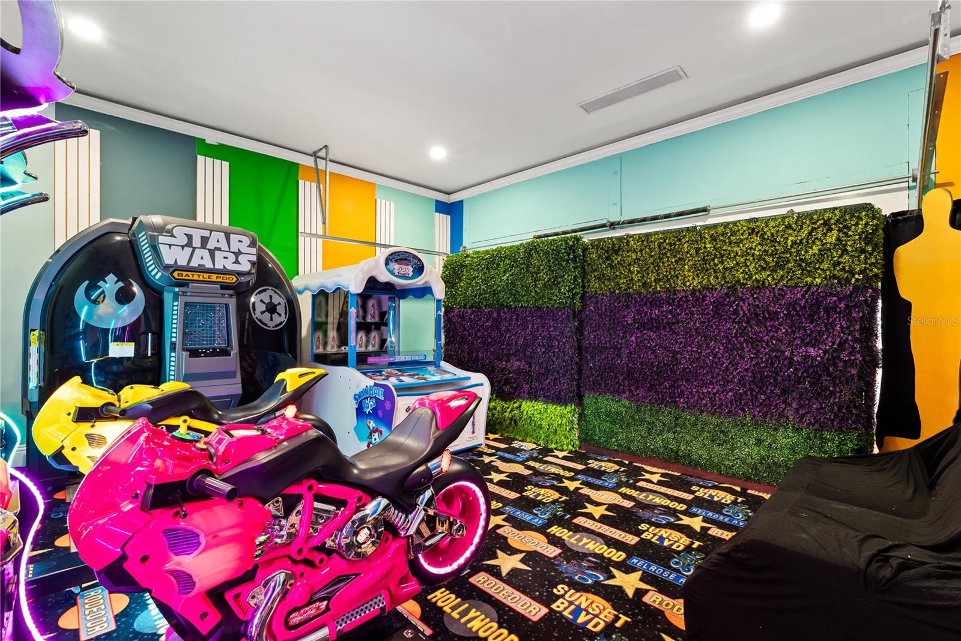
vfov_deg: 73.8
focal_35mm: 16
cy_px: 320
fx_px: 427
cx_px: 480
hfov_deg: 96.7
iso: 2000
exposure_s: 1/10
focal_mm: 16
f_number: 7.1
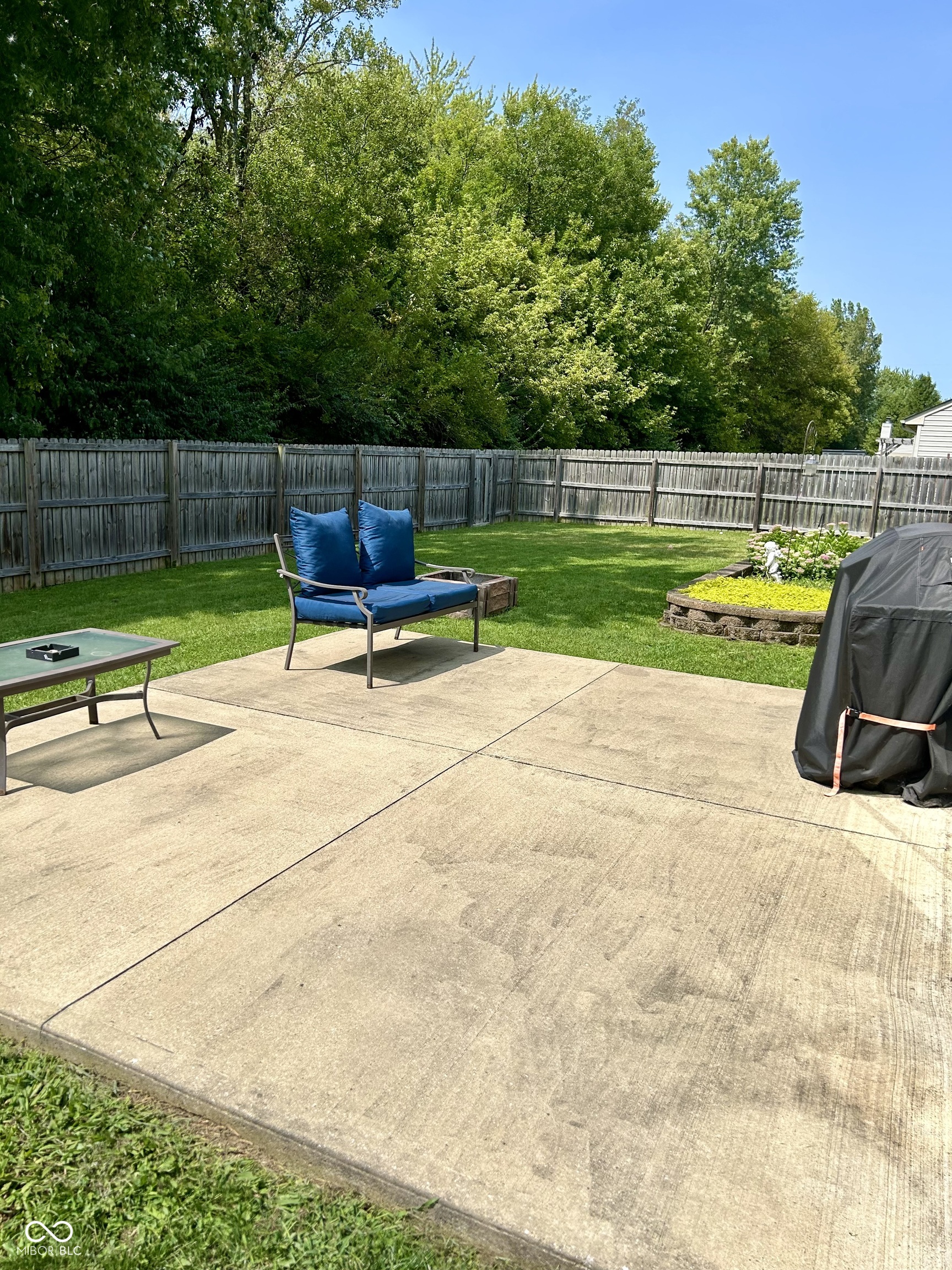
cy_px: 635
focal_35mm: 26
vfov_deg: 67.3
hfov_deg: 53.1
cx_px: 476
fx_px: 953
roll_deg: -2.3
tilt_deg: -9.5
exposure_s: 1/4115
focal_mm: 5.7
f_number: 1.5
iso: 50
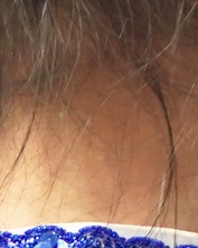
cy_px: -345
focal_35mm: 260
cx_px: 987
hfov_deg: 4.9
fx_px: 1908
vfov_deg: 7.0
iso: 800
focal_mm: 24
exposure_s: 1/320
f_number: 4.5
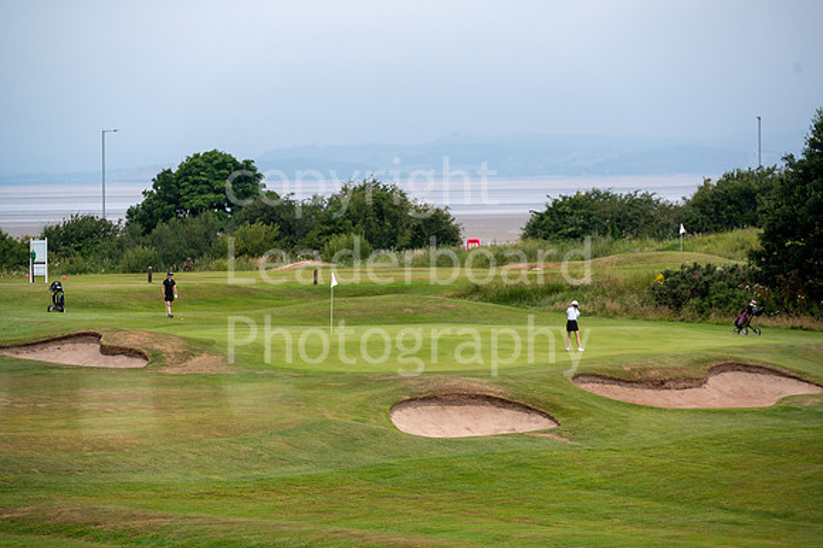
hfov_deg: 10.6
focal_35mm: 195
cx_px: 412
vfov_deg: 7.0
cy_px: 274
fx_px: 4455
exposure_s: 1/1250
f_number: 5.6
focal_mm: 195
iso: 250
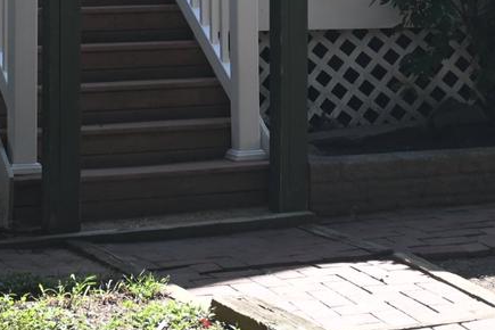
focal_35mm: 129
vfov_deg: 10.4
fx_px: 1774
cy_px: -82
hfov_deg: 15.8
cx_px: 378
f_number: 5.6
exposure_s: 1/250
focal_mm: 26
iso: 180
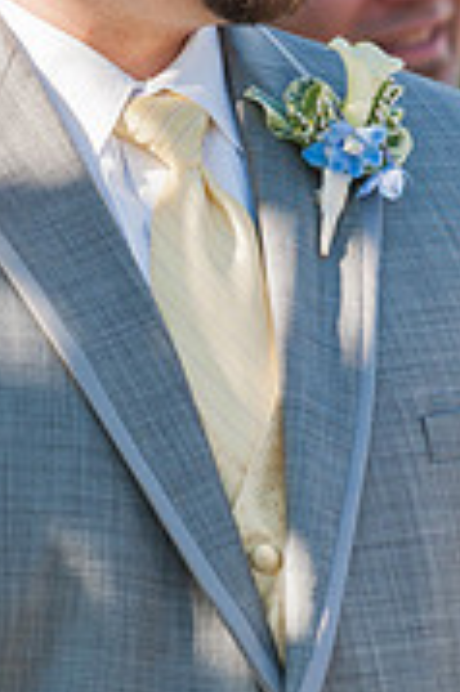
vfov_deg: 4.1
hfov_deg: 2.7
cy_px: 240
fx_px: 9640
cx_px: 176
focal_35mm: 502
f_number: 4.5
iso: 500
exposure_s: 1/2500
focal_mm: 200
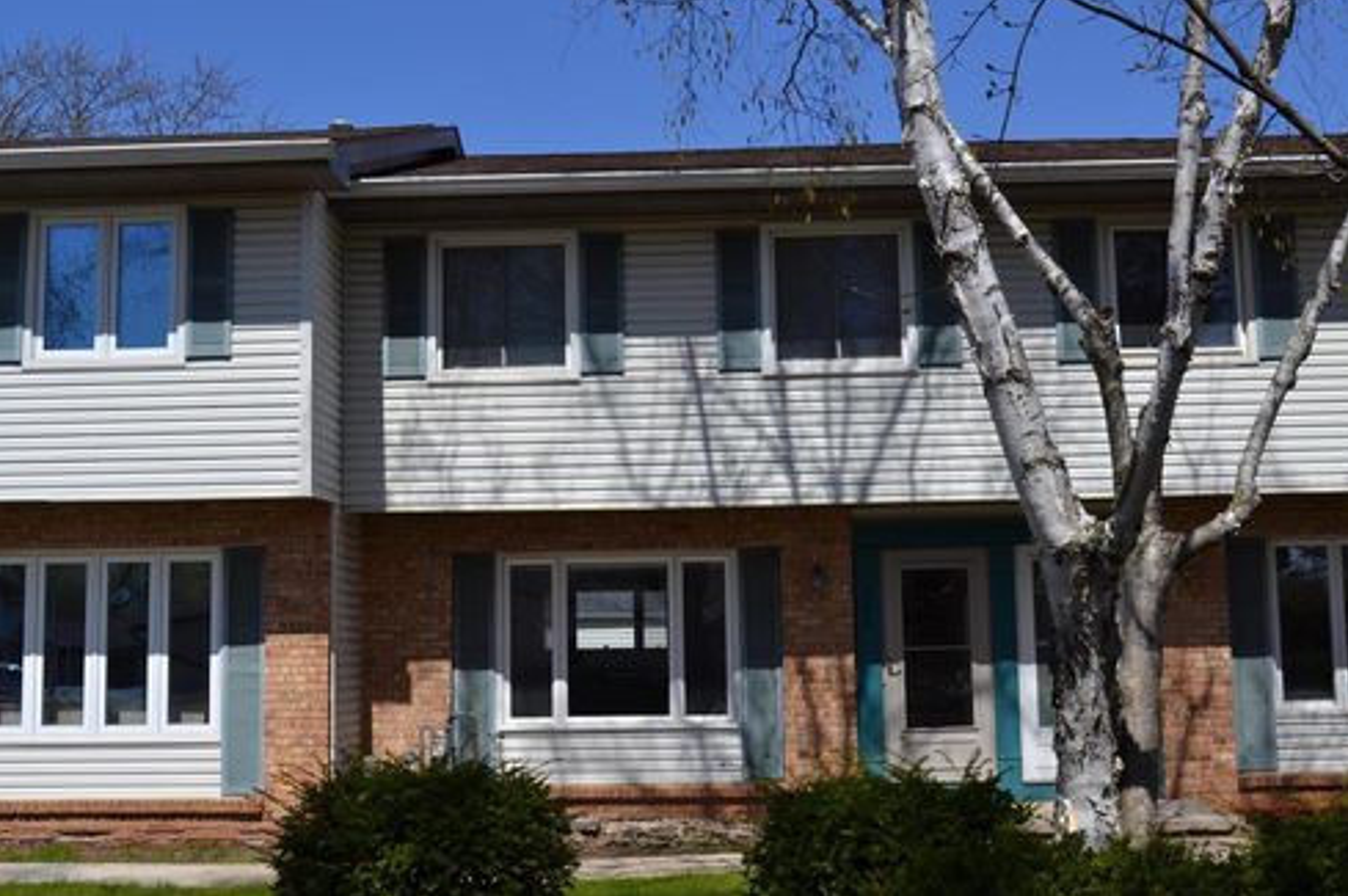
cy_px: 442
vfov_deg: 30.1
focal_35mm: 45
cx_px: 664
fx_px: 1665
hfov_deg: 44.1
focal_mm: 29
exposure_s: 1/400
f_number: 8
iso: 100
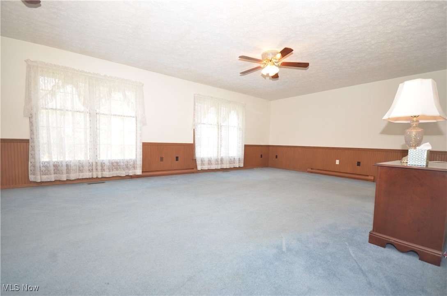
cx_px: 224
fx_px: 186
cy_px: 148
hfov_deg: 100.5
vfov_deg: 77.1
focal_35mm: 15
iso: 500
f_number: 4
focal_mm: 10
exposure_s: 1/60
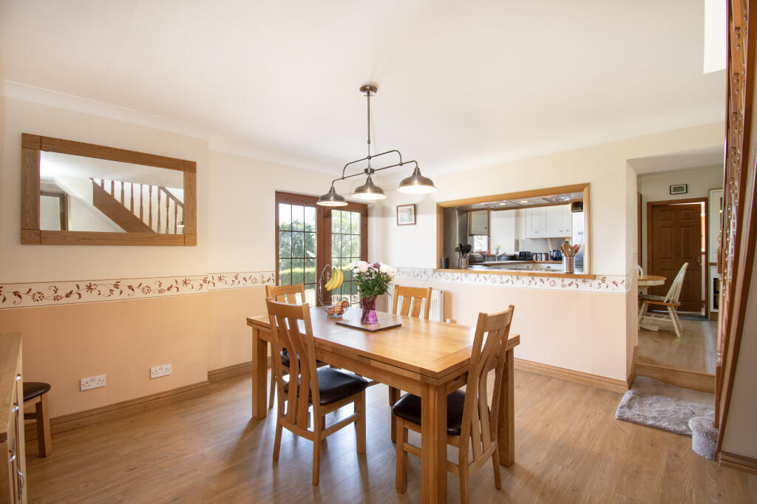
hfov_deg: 100.4
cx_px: 378
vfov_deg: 77.3
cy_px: 252
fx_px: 315
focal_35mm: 15
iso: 200
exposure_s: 1/3
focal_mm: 10
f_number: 9
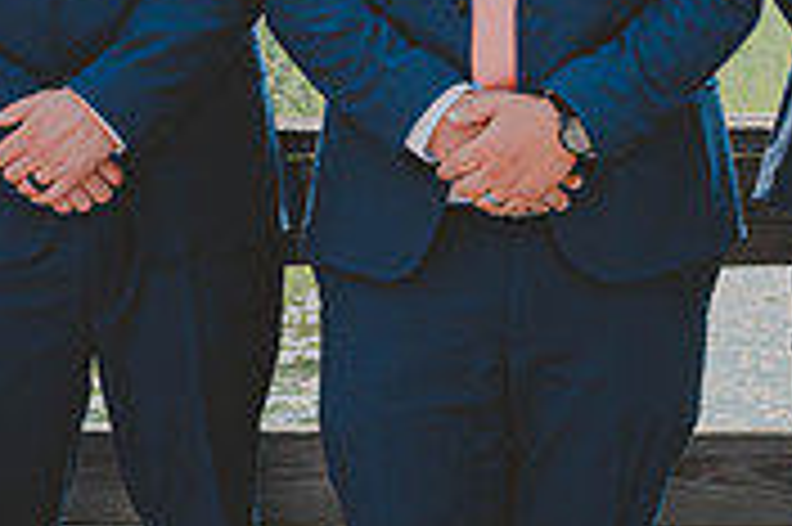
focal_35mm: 109
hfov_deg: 18.8
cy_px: 132
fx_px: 2396
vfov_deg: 12.5
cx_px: 419
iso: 110
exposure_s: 1/250
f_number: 5.6
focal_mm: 25.5
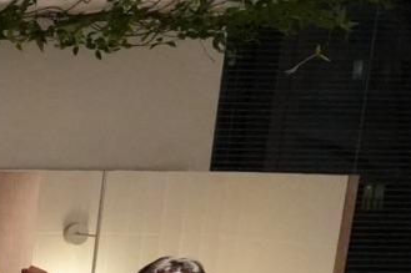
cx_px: -791
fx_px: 1666
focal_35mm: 146
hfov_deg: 10.4
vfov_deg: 9.0
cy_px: 469
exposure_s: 1/160
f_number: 4
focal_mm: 20
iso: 8000
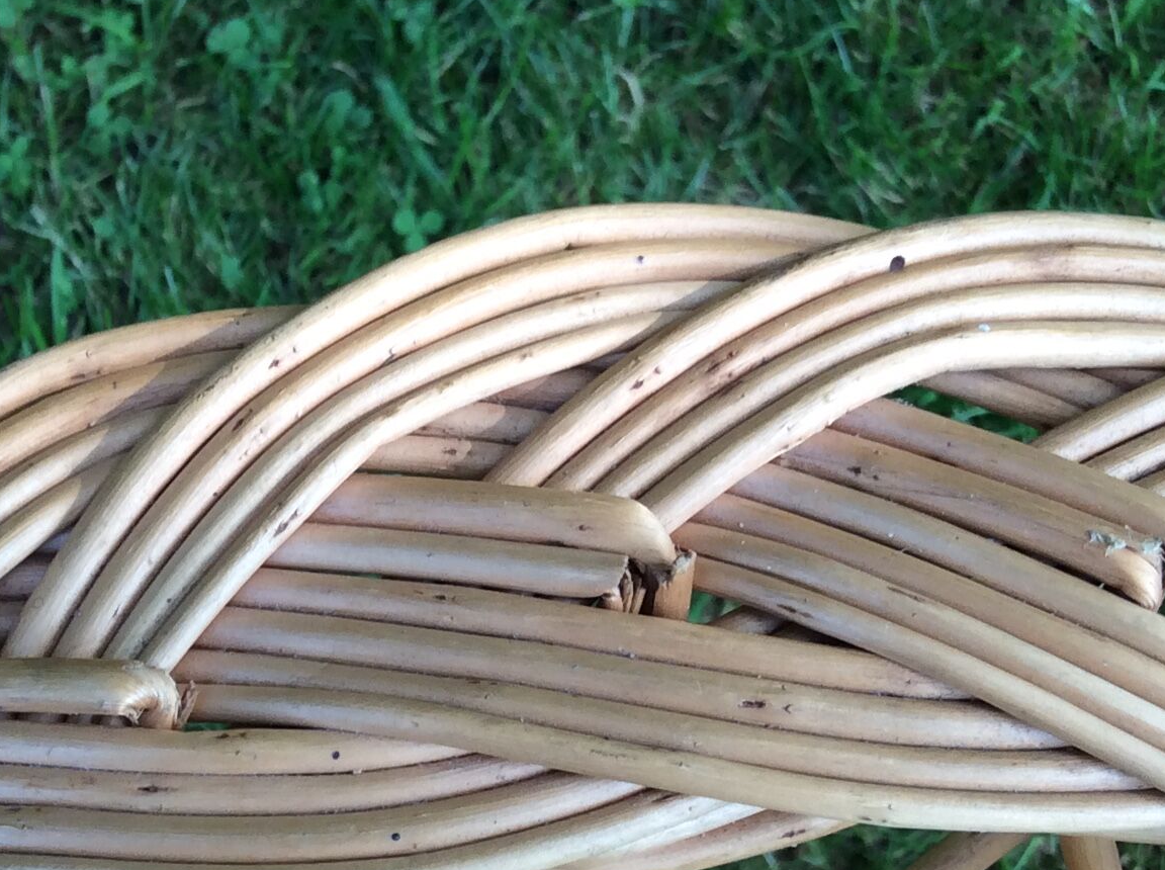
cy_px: 501
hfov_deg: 27.0
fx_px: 2419
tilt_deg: -74.6
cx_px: 481
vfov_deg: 20.4
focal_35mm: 72
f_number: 2.4
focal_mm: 3.3
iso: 32
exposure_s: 1/132
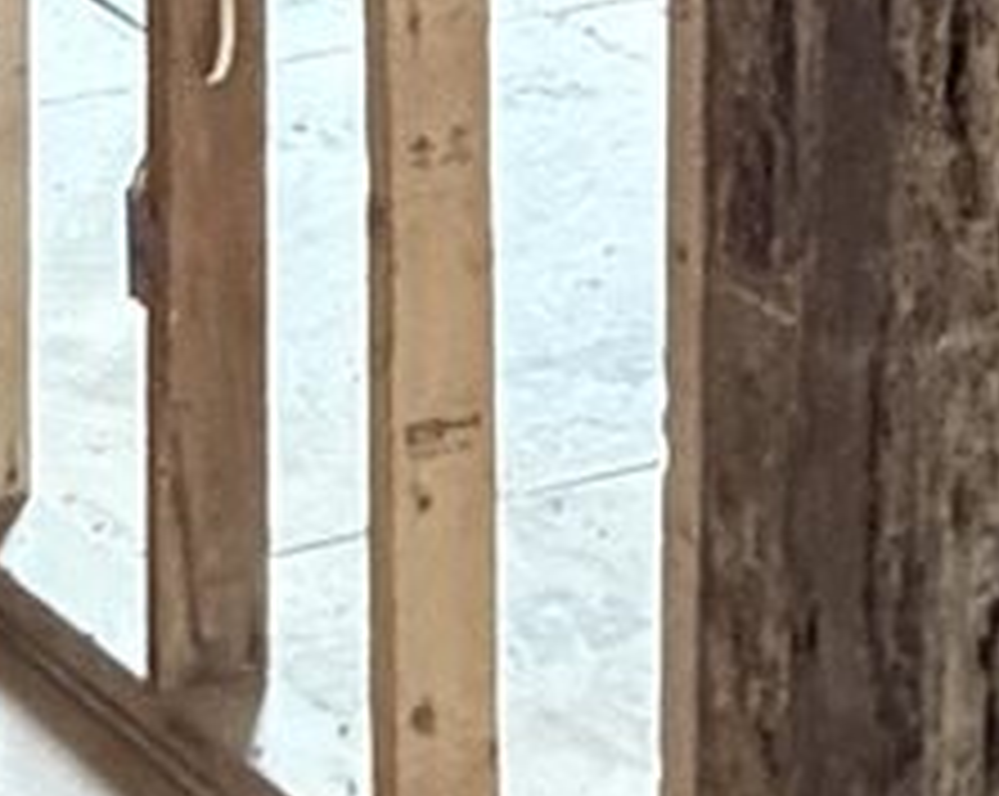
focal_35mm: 142
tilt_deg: -3.4
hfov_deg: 13.6
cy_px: -1057
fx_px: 4193
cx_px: 364
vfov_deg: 9.7
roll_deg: -0.5
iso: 800
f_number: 2.2
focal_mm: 2.22
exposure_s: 1/60
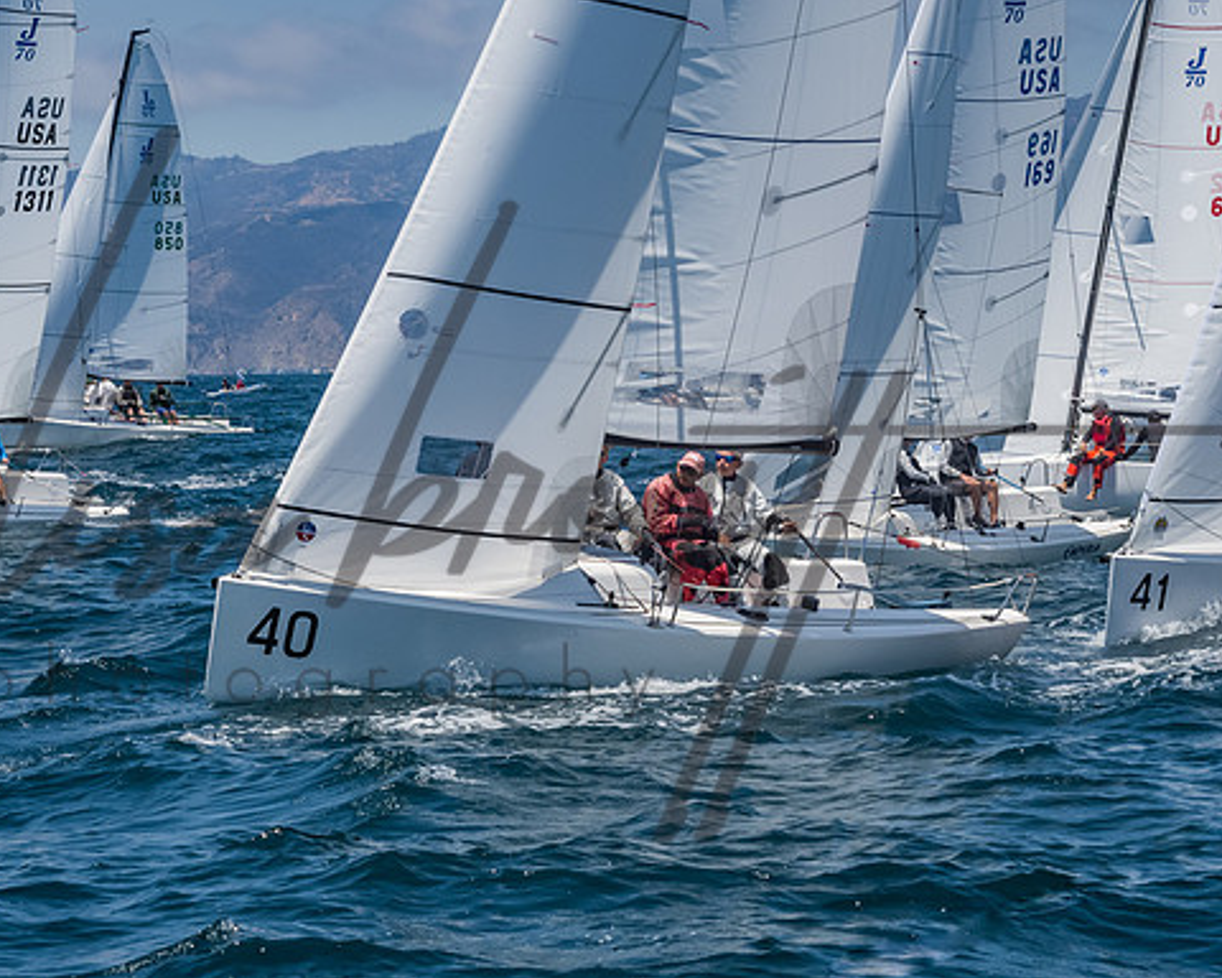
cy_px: 489
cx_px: 549
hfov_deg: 12.1
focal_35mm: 159
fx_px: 5750
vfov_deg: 9.7
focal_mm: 92
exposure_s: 1/1250
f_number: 14
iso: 640
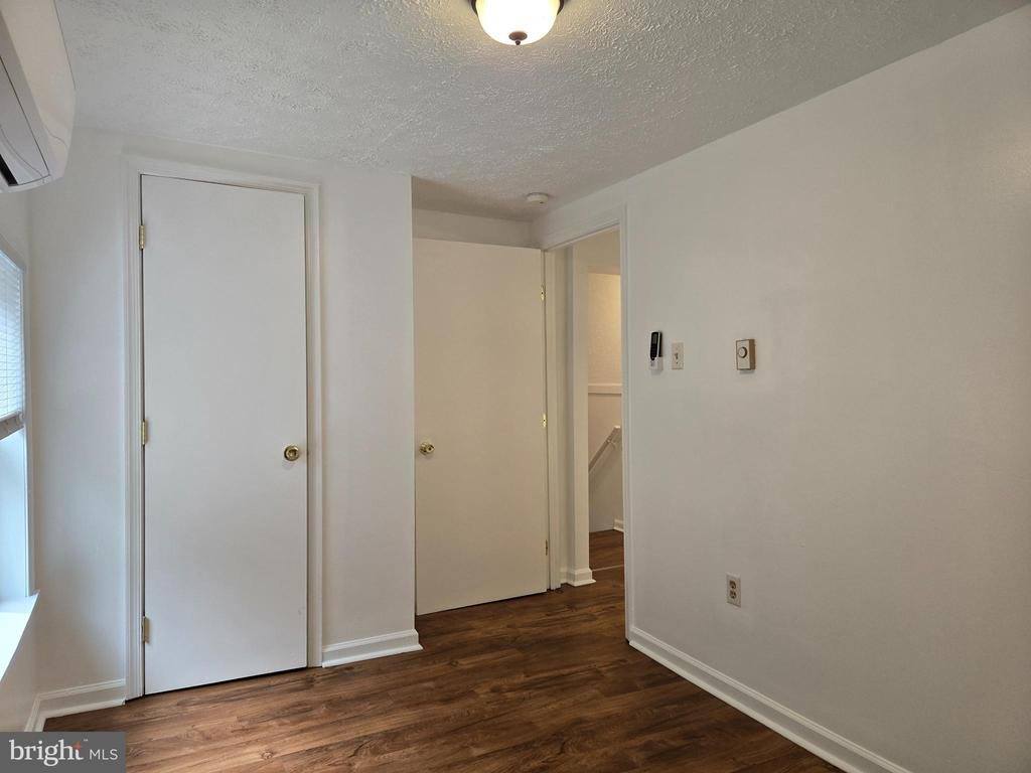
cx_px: 516
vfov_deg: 58.9
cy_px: 386
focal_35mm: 23
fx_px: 685
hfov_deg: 73.9
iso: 100
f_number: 1.8
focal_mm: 5.4
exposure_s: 1/120
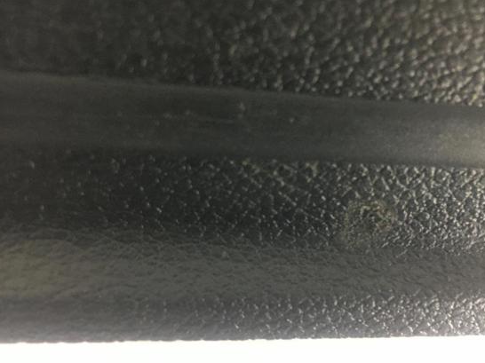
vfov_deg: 41.8
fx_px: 476
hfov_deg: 53.9
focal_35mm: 34
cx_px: 263
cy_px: 184
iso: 160
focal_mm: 4.15
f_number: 2.2
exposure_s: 1/33
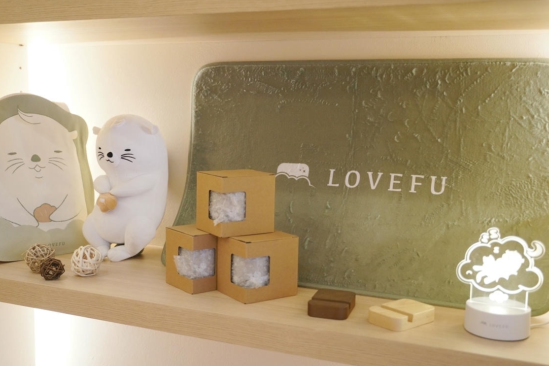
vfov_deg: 31.9
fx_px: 641
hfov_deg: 46.4
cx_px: 254
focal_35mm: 42
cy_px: 185
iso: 2500
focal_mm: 39
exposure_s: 1/160
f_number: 2.8
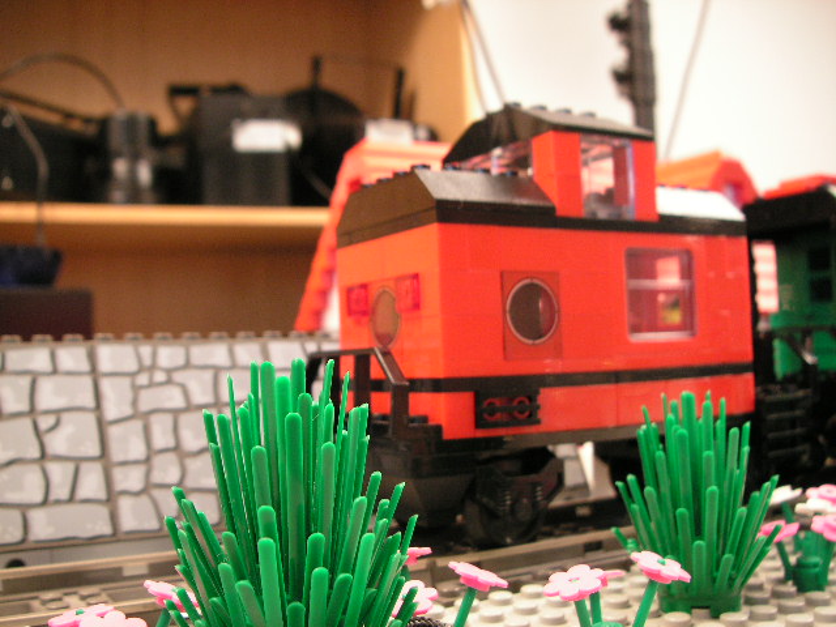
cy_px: 314
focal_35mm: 38
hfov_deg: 49.0
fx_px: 918
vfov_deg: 37.7
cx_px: 418
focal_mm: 6.3
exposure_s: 1/2
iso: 100
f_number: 3.3
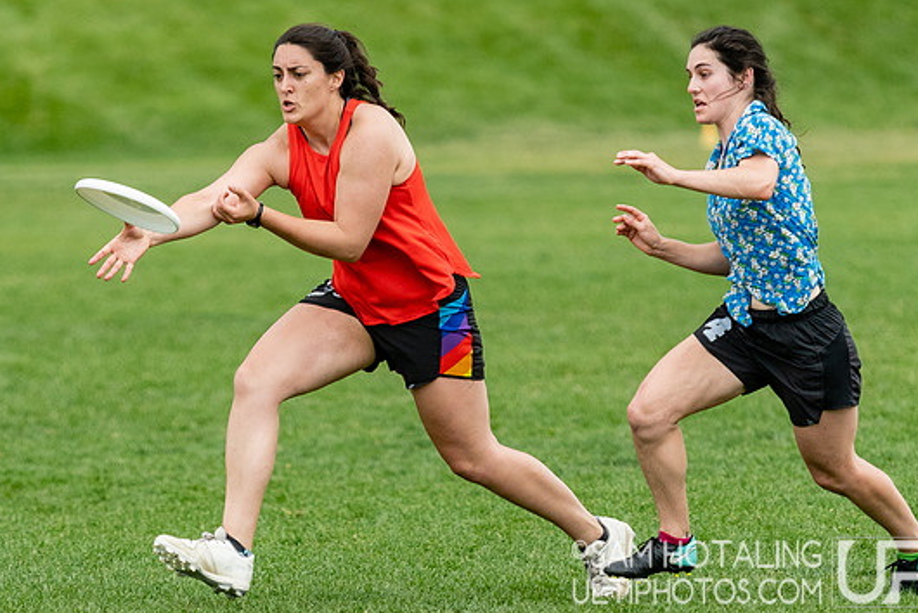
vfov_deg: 2.2
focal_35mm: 632
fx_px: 16124
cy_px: 421
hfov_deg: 3.3
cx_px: 340
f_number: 2.8
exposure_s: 1/2000
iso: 320
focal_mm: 200
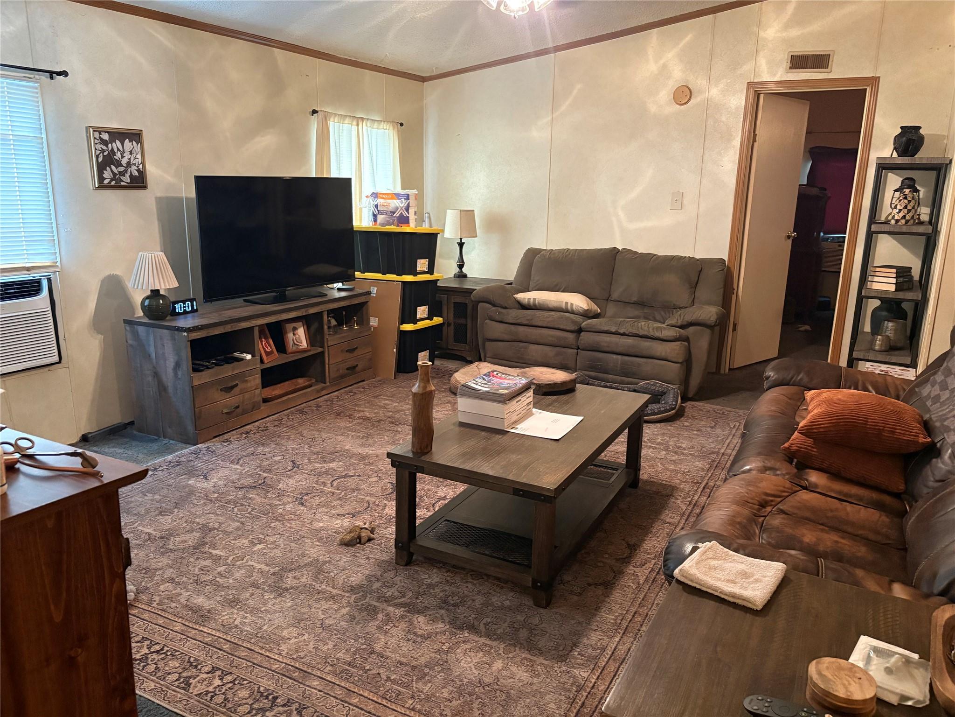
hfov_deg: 67.3
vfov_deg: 53.1
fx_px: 717
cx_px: 478
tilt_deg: -13.0
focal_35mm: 26
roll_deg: -1.4
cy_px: 358
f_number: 1.6
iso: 500
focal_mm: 5.96
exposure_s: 1/30
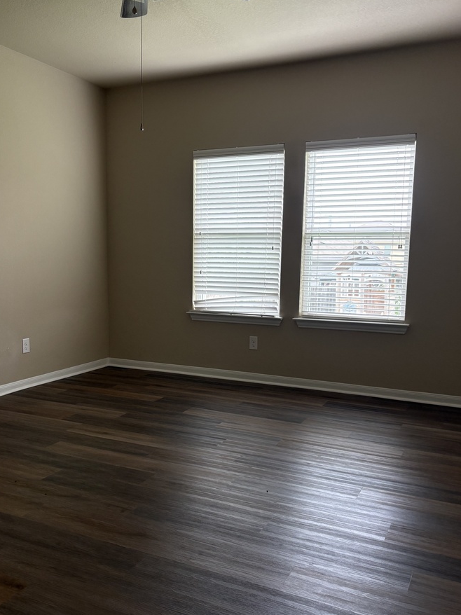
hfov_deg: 44.1
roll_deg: -0.2
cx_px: 220
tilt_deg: -7.4
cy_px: 327
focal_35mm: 32
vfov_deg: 56.8
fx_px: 568
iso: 125
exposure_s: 1/96
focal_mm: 5.96
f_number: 1.6
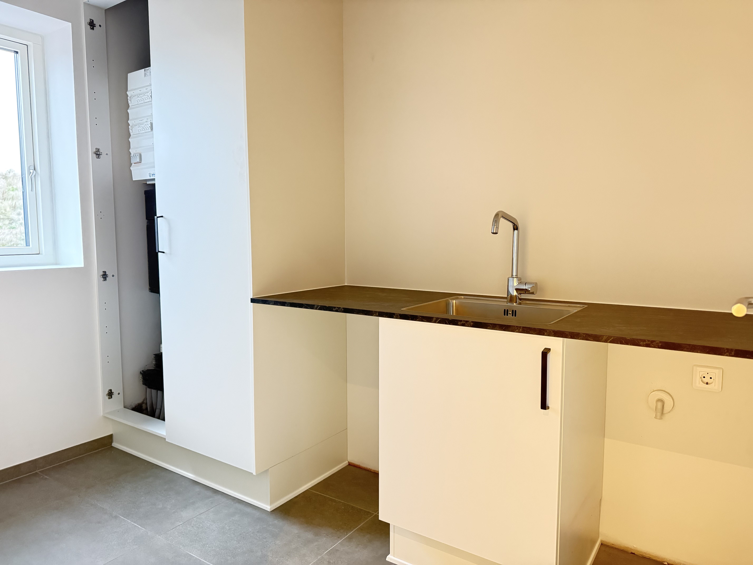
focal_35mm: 24
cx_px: 376
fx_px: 522
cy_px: 282
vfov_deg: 56.8
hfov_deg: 71.6
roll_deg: +0.0
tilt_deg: -5.0
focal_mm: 6.76
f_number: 1.78
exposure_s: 1/25
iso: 1000
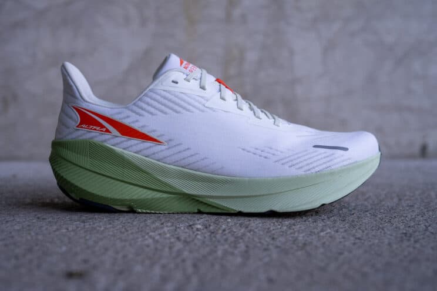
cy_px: 146
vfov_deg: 27.0
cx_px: 218
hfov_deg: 39.6
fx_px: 607
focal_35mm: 50
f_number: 4
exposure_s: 1/160
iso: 250
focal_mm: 50
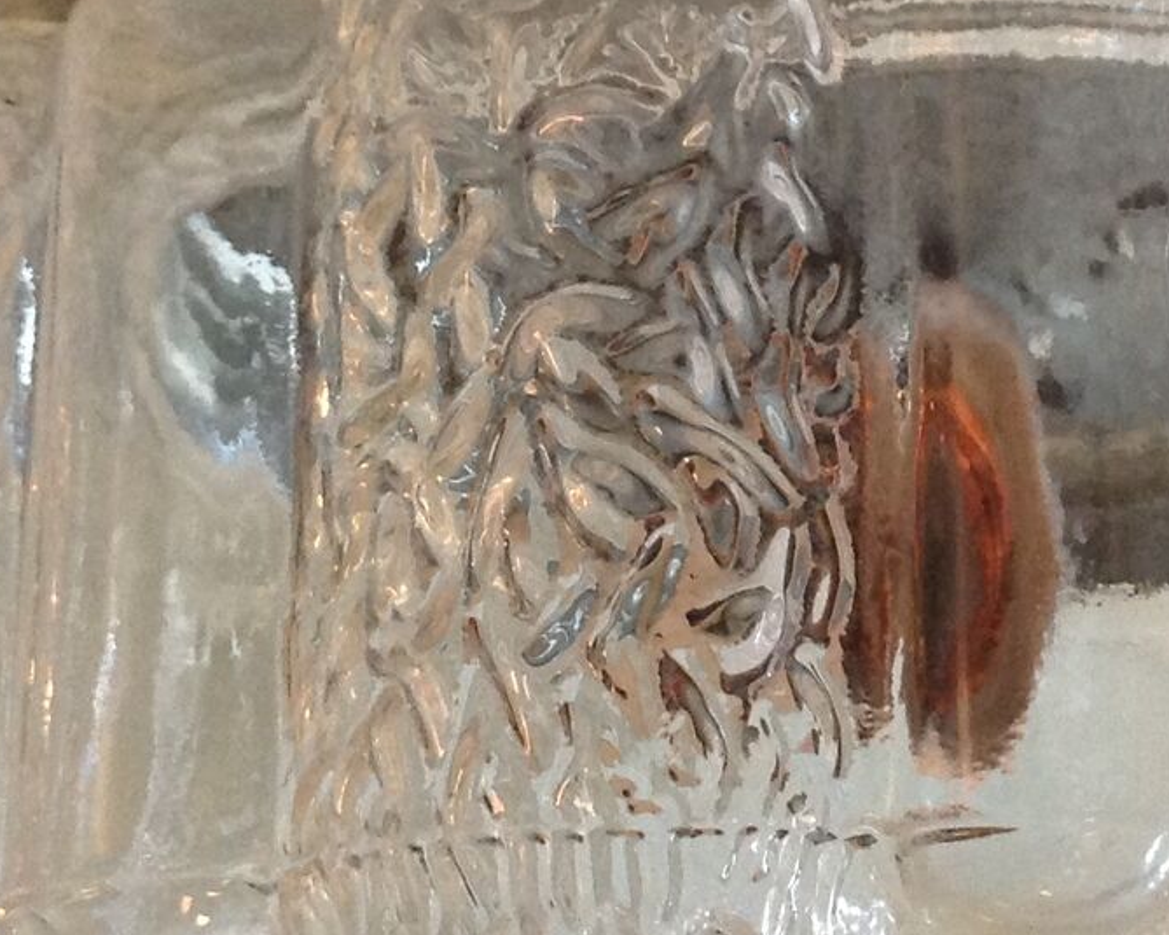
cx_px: 1110
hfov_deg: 18.4
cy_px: 171
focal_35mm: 102
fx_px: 3528
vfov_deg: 15.0
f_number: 2.4
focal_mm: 4.28
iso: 200
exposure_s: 1/15
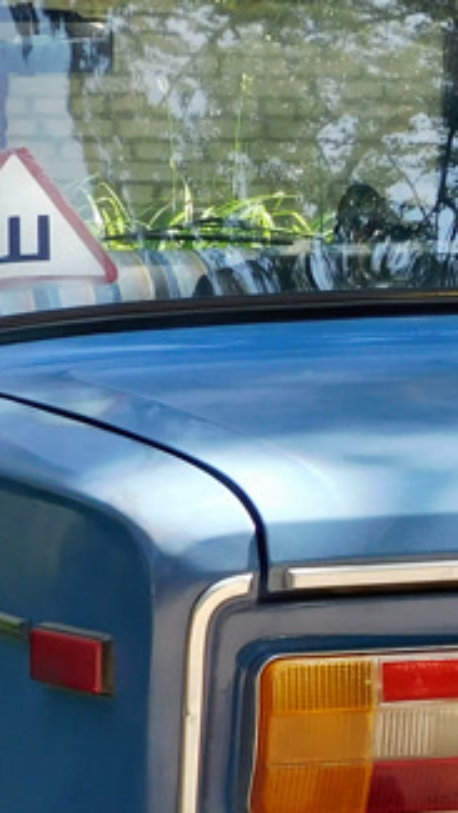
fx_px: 4638
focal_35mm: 215
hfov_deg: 5.6
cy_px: 499
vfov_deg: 10.0
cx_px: 541
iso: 125
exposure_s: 1/100
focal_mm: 10.7
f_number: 4.2
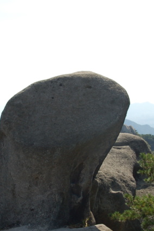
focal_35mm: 76
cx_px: 52
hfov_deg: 17.9
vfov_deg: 26.5
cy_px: 136
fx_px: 489
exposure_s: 1/320
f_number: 9
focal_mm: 21
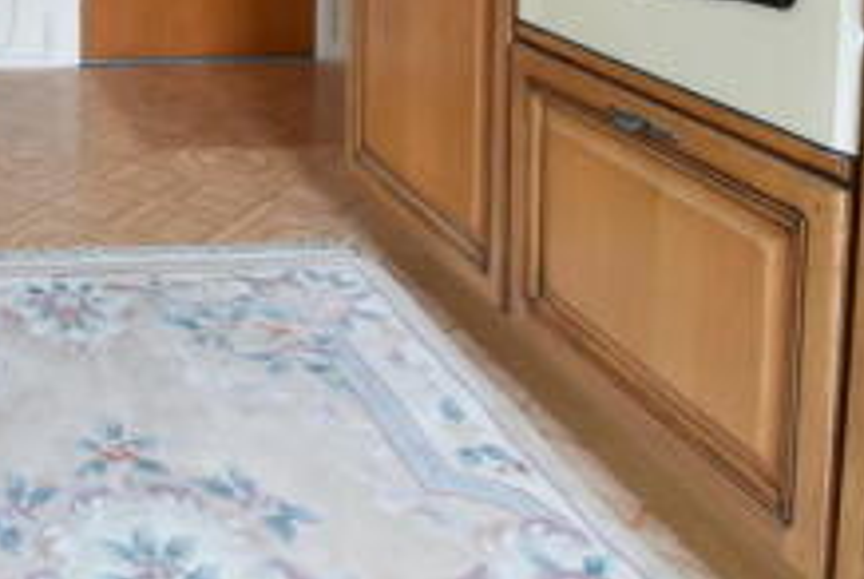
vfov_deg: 25.8
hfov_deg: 36.8
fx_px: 1081
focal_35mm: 45
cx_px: -85
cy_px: -169
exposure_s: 1.6
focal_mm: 10
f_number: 8
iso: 400
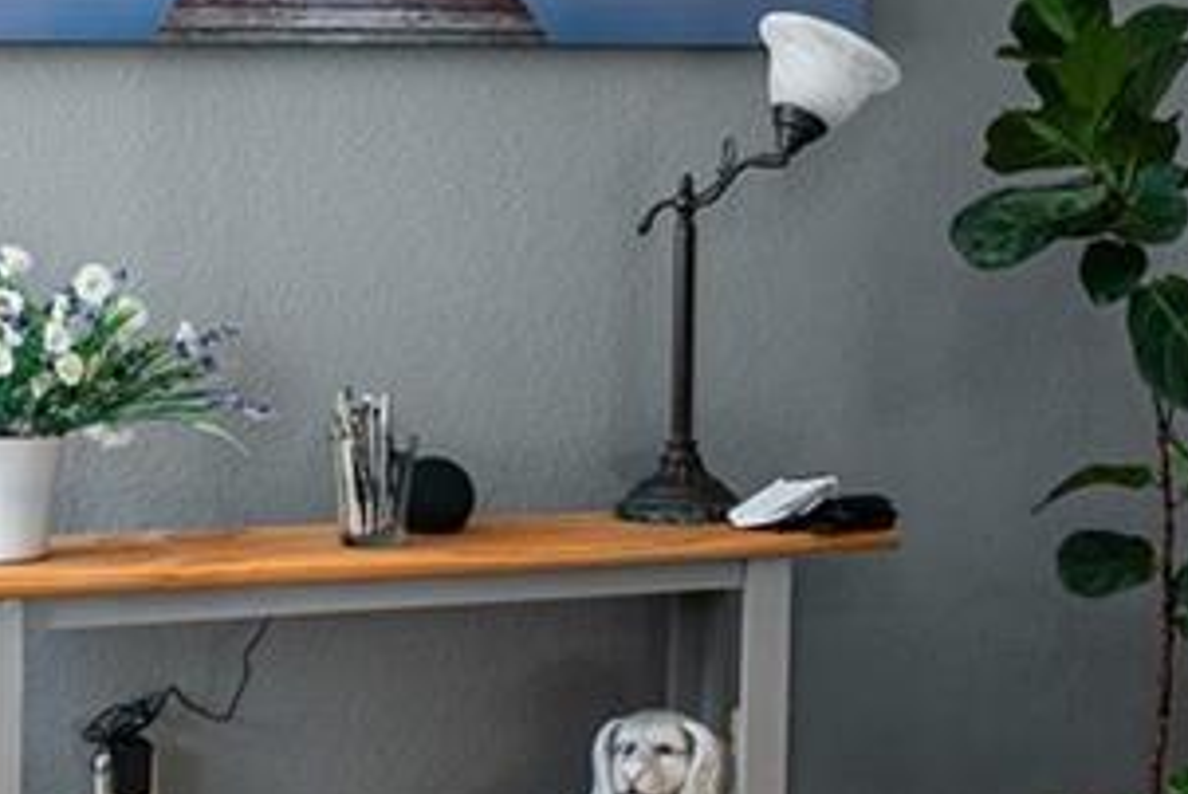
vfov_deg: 15.2
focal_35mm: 90
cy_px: 338
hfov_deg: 22.2
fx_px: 2973
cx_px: 999
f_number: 7.1
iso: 100
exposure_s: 1/3
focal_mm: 17
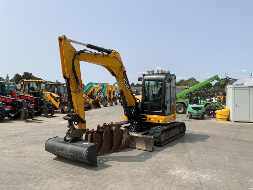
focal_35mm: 29
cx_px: 126
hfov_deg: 61.7
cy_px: 95
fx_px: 212
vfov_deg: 48.2
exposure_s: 1/2427
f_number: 1.8
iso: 20
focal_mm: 3
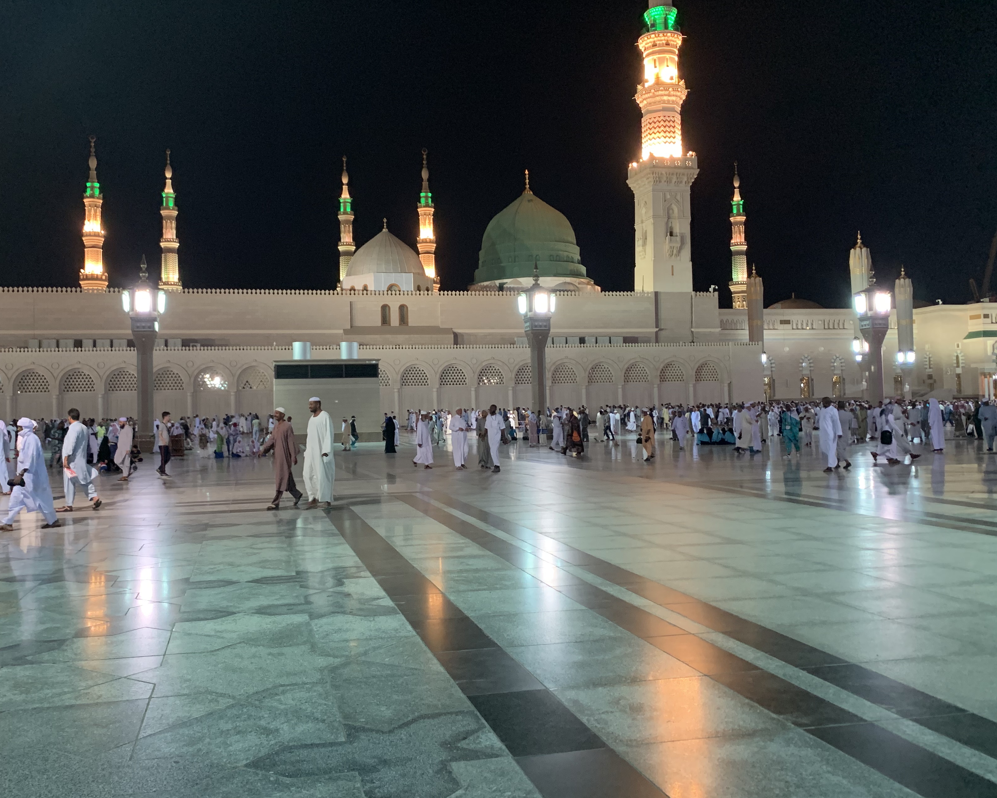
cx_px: 451
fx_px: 944
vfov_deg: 45.8
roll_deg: +2.1
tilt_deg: +1.6
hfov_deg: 55.6
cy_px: 385
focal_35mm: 32
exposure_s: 1/60
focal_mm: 4.25
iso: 200
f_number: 1.8
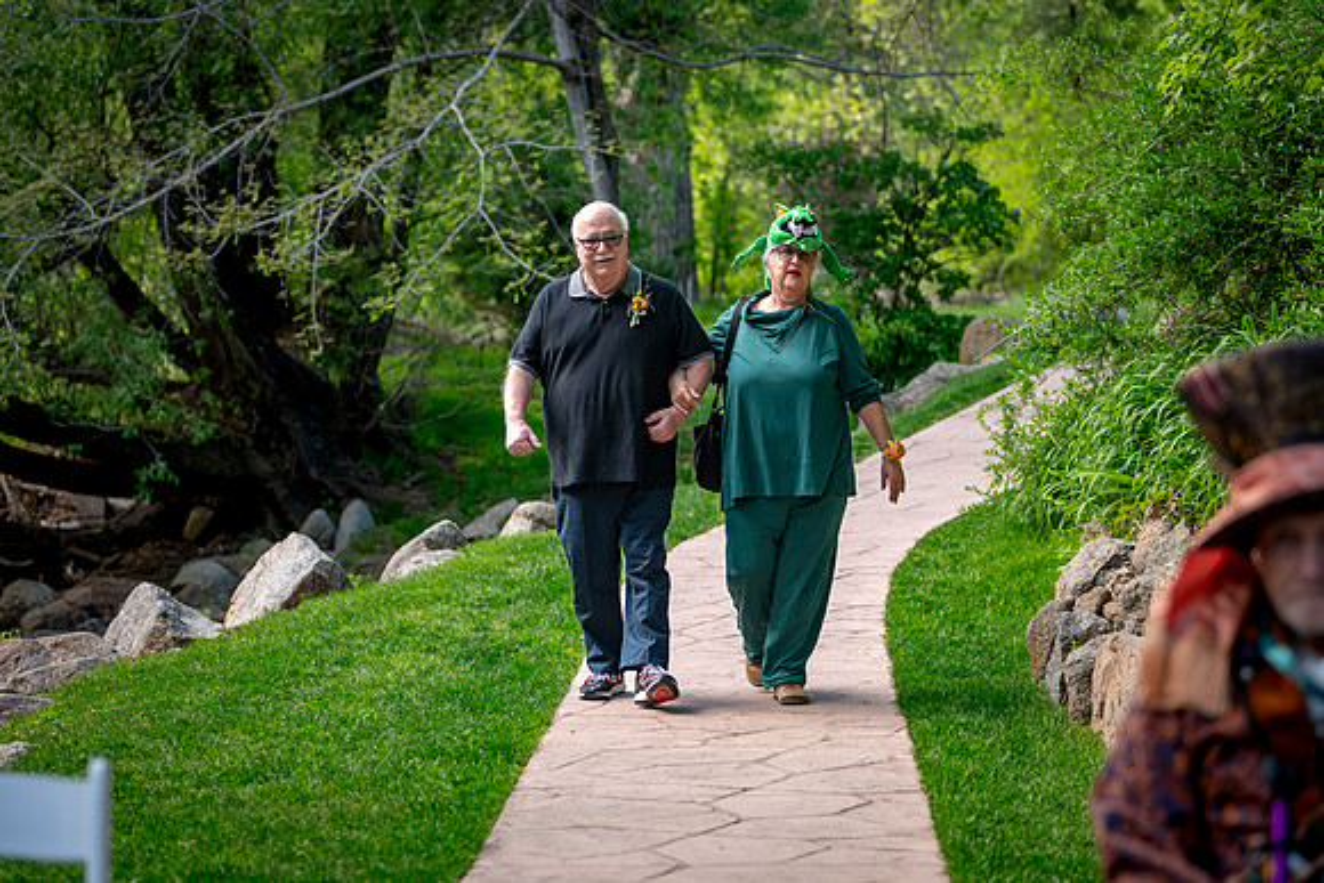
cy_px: 432
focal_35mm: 100
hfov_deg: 20.4
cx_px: 647
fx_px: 3682
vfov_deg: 13.7
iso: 400
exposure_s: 1/400
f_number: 3.2
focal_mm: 92
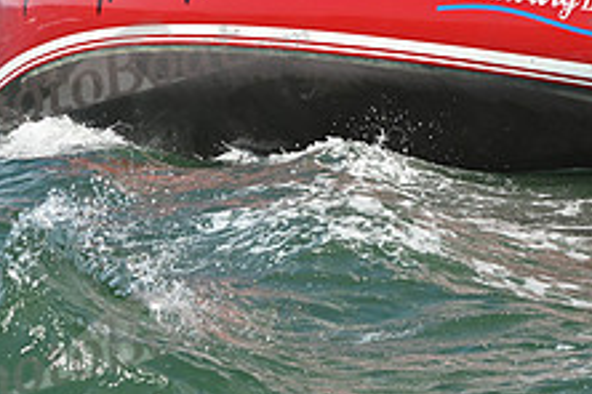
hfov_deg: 11.2
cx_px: 451
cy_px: -100
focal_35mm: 183
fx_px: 3009
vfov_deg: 7.4
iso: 320
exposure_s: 1/1600
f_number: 6.3
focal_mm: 70
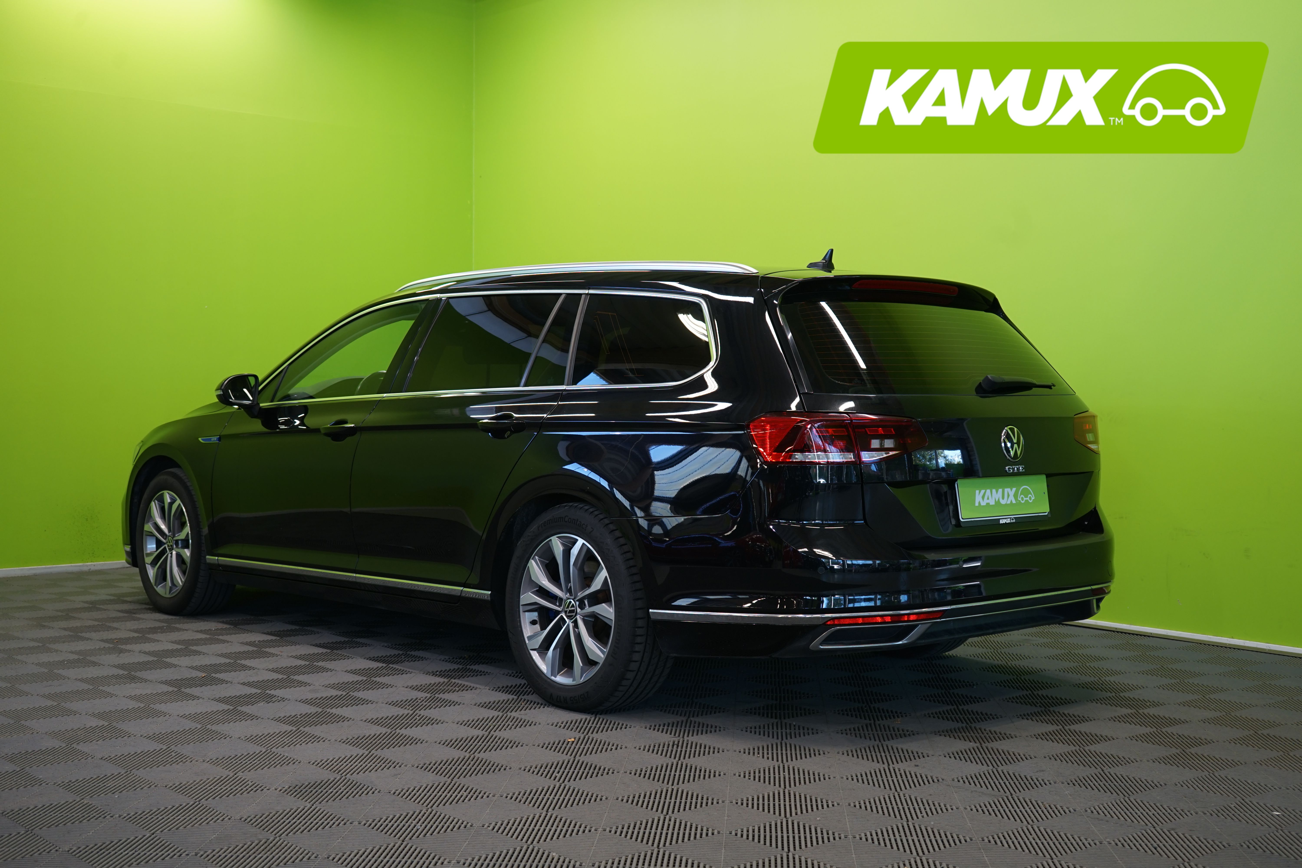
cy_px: 434
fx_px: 1519
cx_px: 651
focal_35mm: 42
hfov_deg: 46.4
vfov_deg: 31.9
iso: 400
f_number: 5.6
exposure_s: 1/30
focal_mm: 42
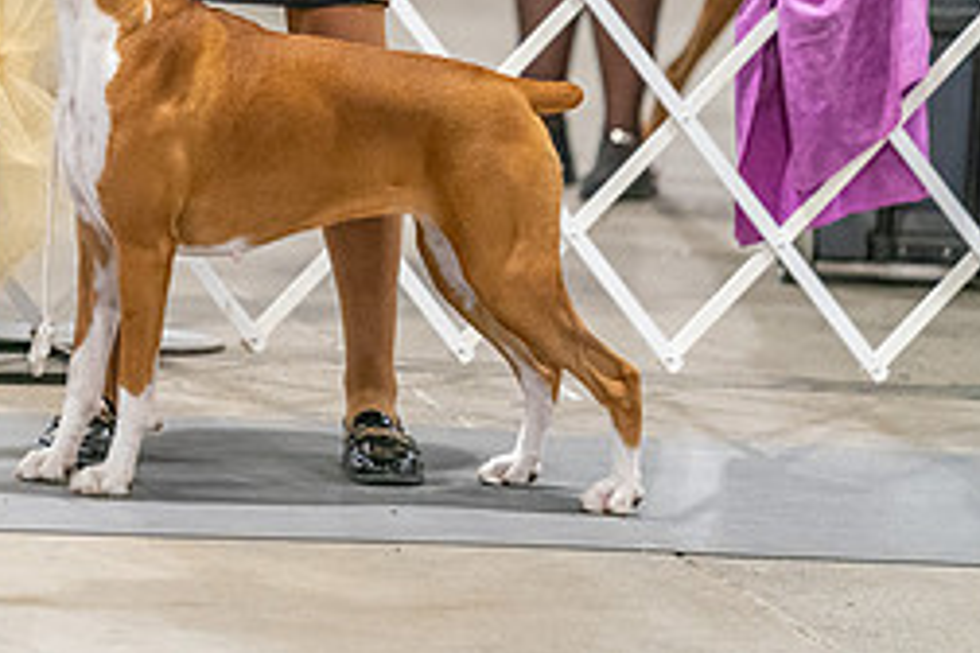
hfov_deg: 4.5
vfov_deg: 3.0
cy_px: -91
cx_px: 171
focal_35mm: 461
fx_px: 12548
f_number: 3.2
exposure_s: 1/250
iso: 6400
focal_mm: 200
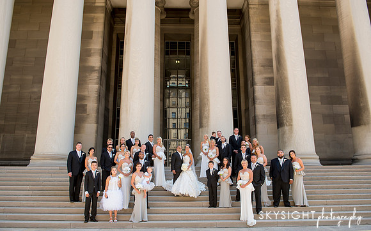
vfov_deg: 45.1
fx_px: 278
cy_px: 124
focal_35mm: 28
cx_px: 186
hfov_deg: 67.4
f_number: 4.5
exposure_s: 1/500
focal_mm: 27
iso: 400
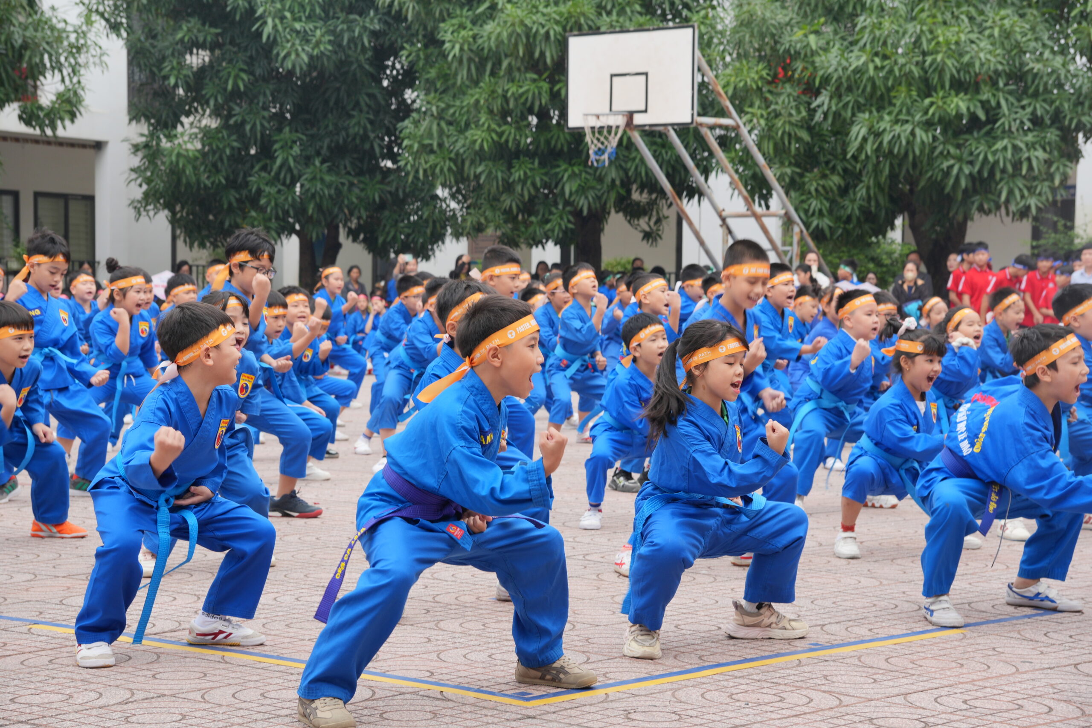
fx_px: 2275
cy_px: 364
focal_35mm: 75
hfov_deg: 27.0
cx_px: 546
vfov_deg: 18.2
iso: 125
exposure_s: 1/125
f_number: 5.6
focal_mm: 50
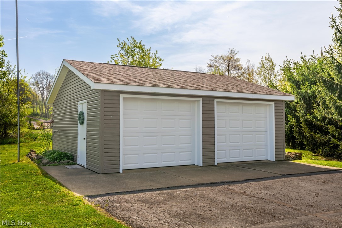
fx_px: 323
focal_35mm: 34
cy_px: 114
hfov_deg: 55.8
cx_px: 171
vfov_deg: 38.9
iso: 100
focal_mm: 34
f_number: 8
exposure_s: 1/500
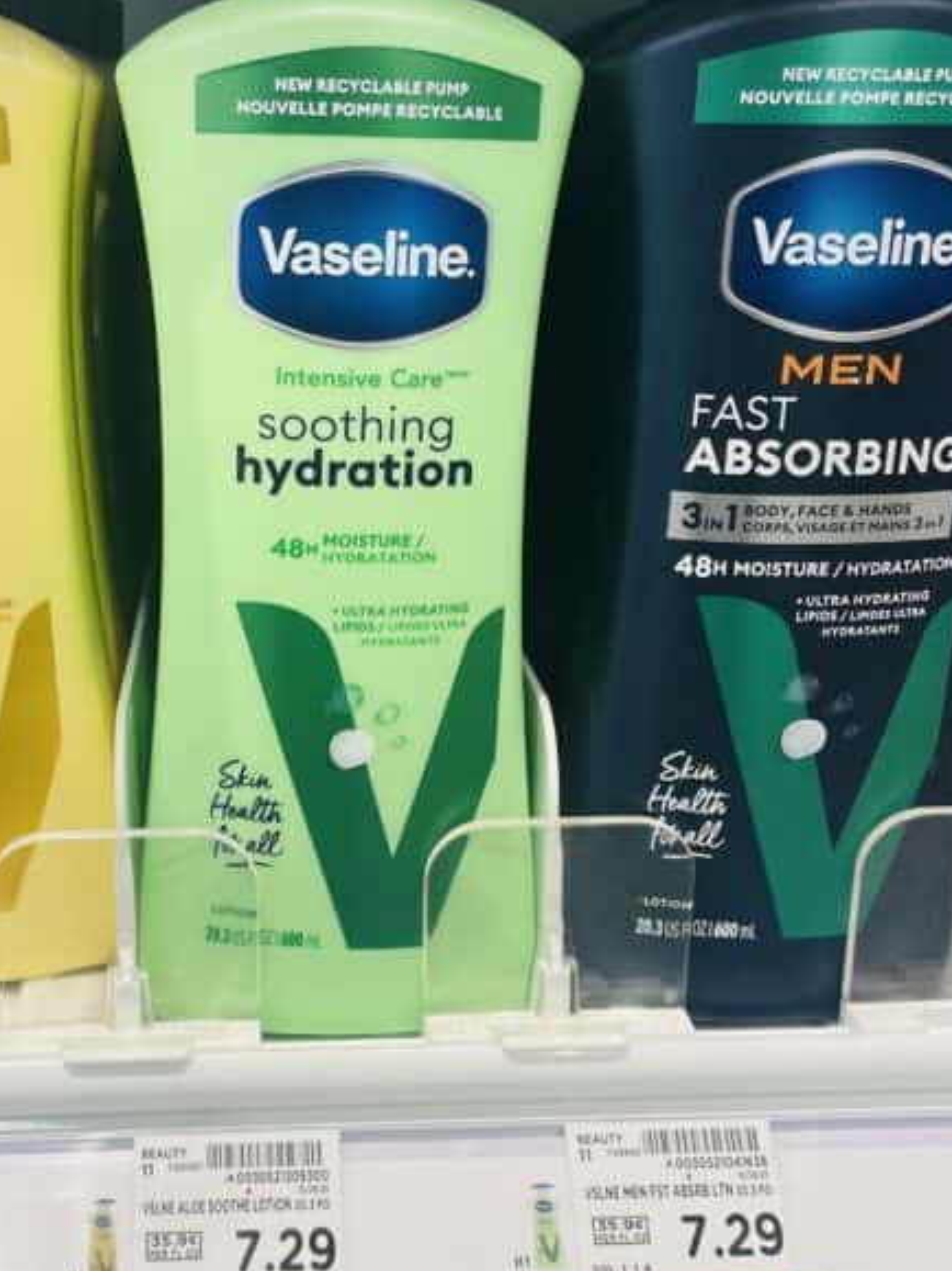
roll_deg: +1.5
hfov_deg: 31.2
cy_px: 788
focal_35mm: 46
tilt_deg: -20.5
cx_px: 309
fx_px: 1687
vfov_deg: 41.0
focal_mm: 4.2
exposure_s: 1/120
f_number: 1.6
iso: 100
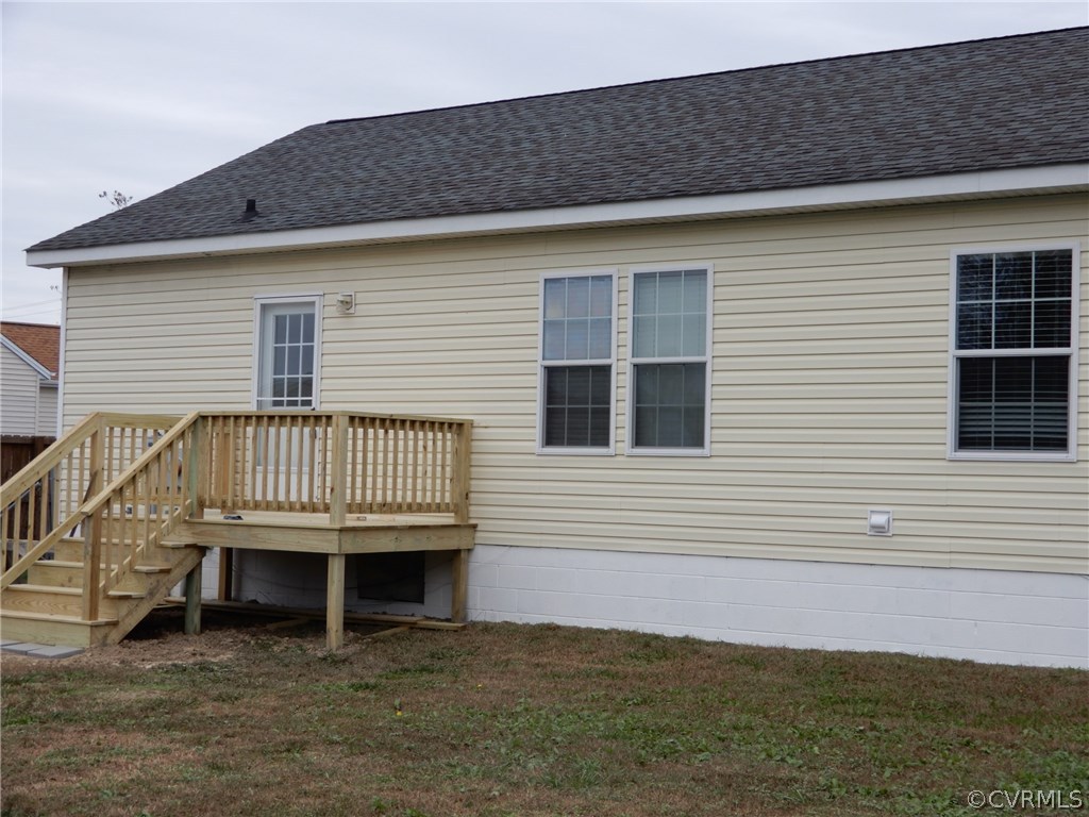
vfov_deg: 29.1
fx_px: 1573
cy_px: 408
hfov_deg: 38.2
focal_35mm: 50
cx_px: 544
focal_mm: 8.9
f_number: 4
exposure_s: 1/100
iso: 80
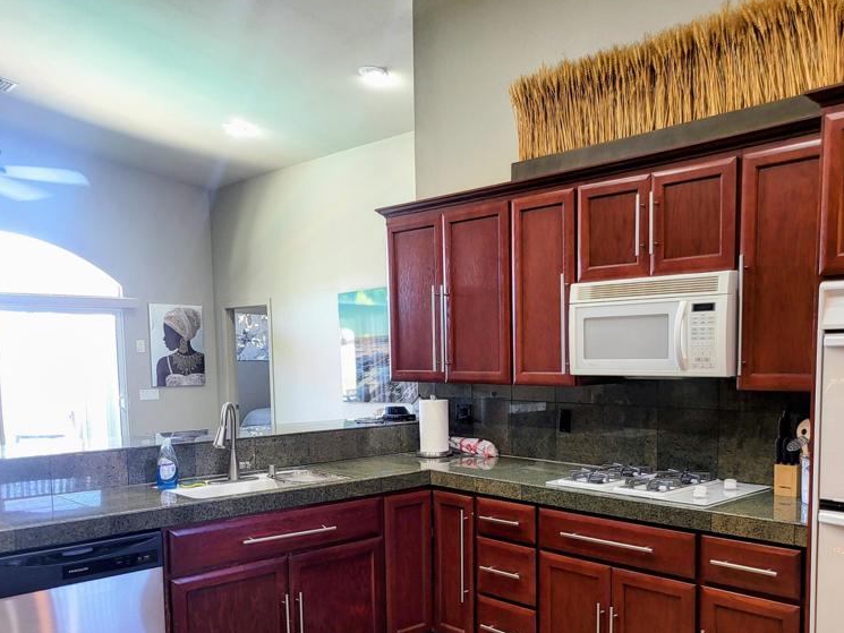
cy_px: 420
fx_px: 805
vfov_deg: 42.4
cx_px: 474
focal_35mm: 33
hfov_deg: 55.2
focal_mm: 5
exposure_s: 1/40
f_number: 1.8
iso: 200
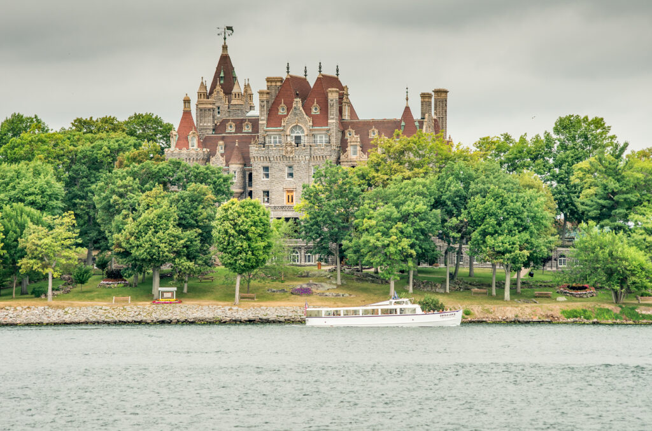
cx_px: 326
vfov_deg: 6.8
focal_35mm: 202
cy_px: 216
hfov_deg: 10.2
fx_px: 3650
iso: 200
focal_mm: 135
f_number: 7.1
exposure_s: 1/250
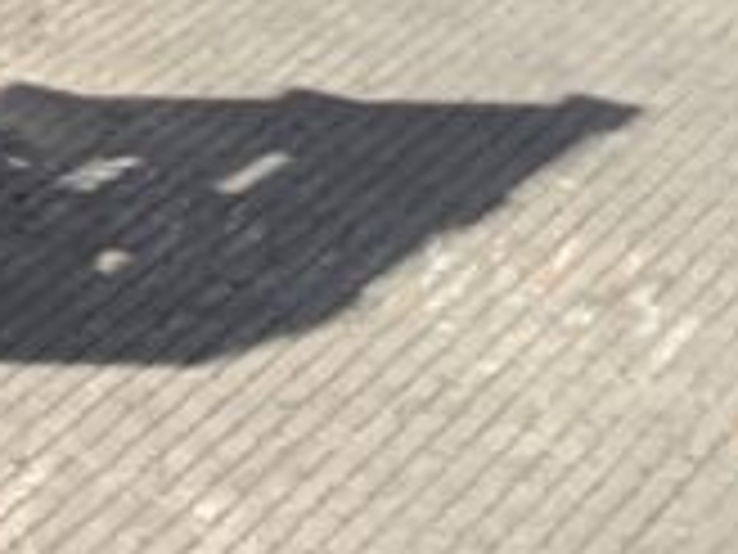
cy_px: -1171
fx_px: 3859
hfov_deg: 9.1
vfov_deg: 7.2
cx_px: -1359
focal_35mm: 181
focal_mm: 3
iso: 16
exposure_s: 1/1984
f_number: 1.8
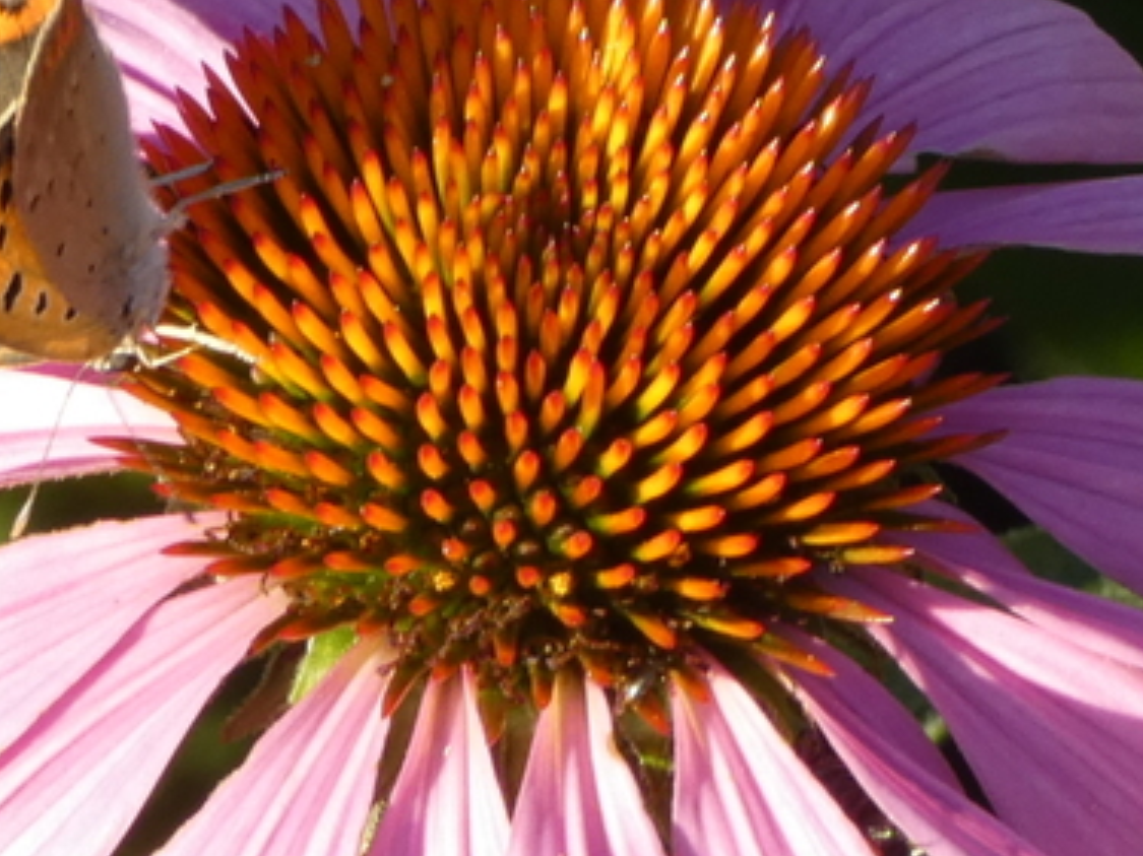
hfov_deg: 4.6
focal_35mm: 430
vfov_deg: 3.5
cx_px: 556
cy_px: 688
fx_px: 14194
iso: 160
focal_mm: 33.9
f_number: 5.5
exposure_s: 1/80
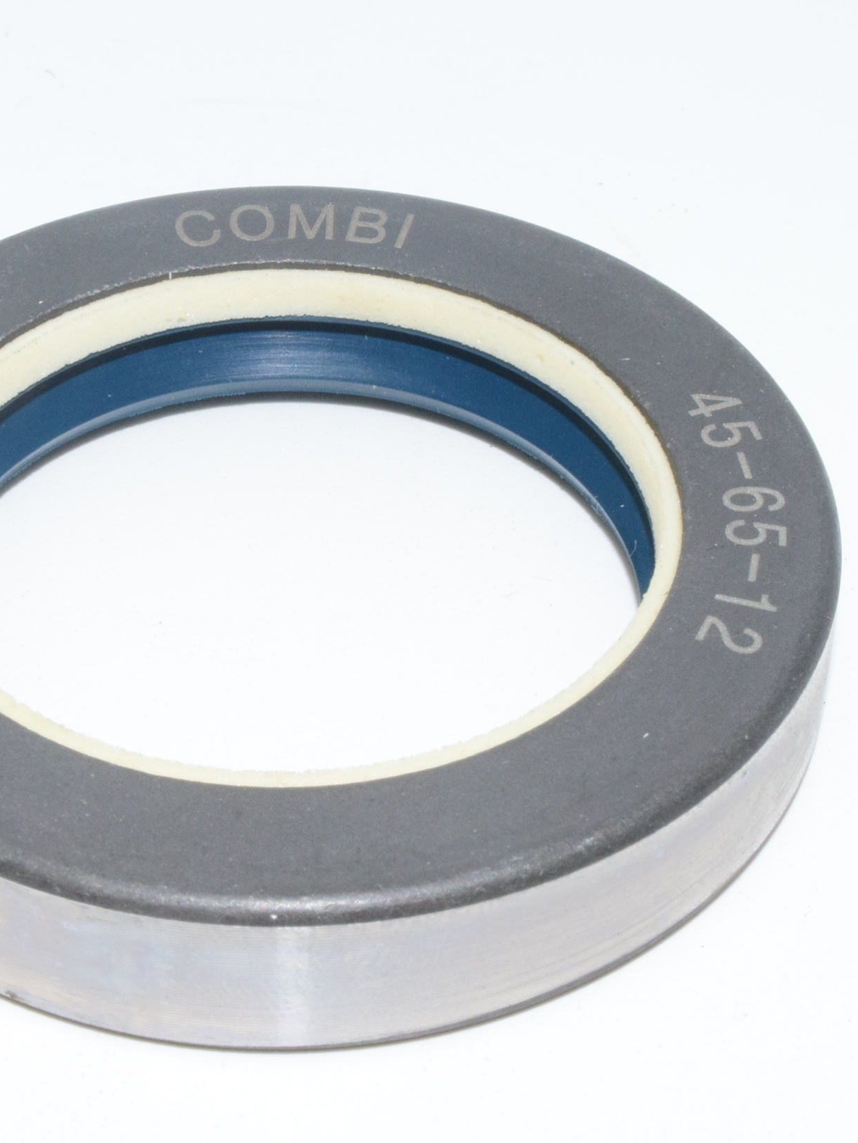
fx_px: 3304
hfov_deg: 14.8
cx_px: 304
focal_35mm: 100
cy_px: 614
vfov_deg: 19.6
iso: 1600
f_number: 32
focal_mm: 38
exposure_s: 1/60
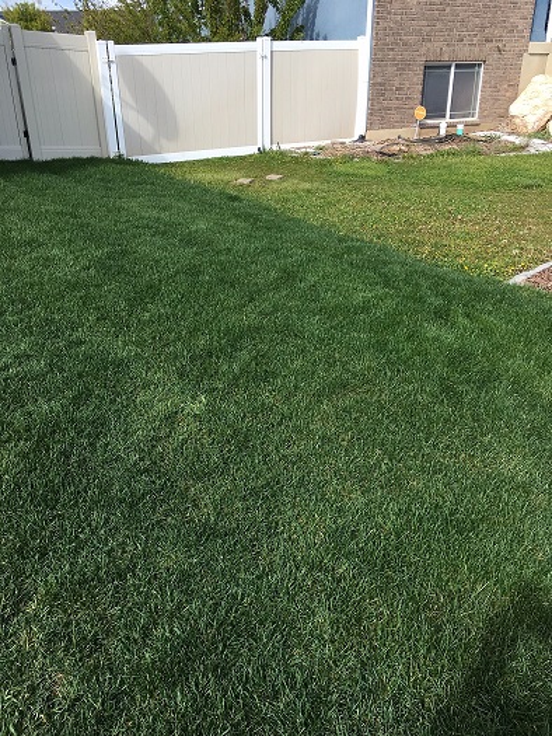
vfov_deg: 61.6
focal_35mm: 29
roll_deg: +1.4
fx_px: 616
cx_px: 276
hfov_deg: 48.2
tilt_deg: -29.1
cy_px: 368
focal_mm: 4.15
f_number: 2.2
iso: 25
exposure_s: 1/855
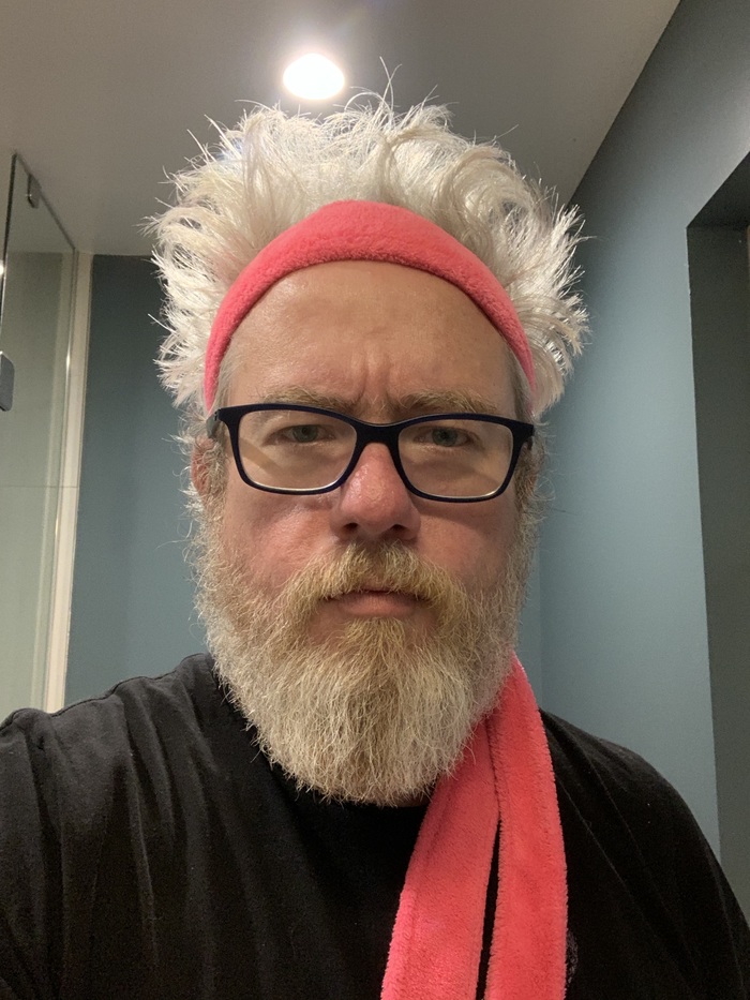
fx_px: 924
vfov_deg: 56.8
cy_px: 500
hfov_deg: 44.2
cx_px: 375
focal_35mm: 32
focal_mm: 2.87
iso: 320
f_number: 2.2
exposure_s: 1/30
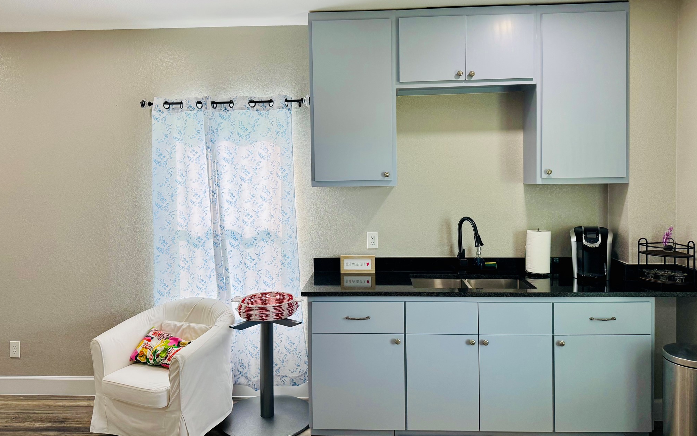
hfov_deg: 70.4
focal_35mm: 26
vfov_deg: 47.4
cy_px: 187
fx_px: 494
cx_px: 349
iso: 100
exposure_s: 1/120
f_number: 1.78
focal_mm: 6.76
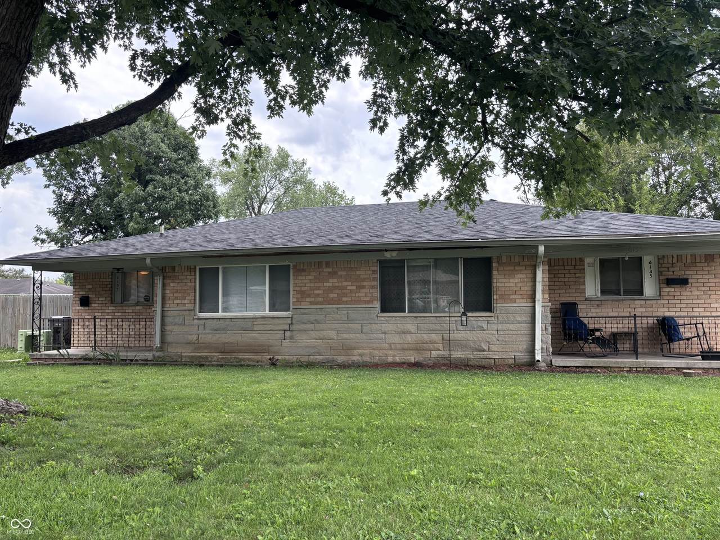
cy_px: 270
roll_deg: +0.8
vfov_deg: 53.1
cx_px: 360
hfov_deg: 67.3
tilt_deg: +3.0
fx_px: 541
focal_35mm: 26
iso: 50
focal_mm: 5.96
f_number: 1.6
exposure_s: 1/781
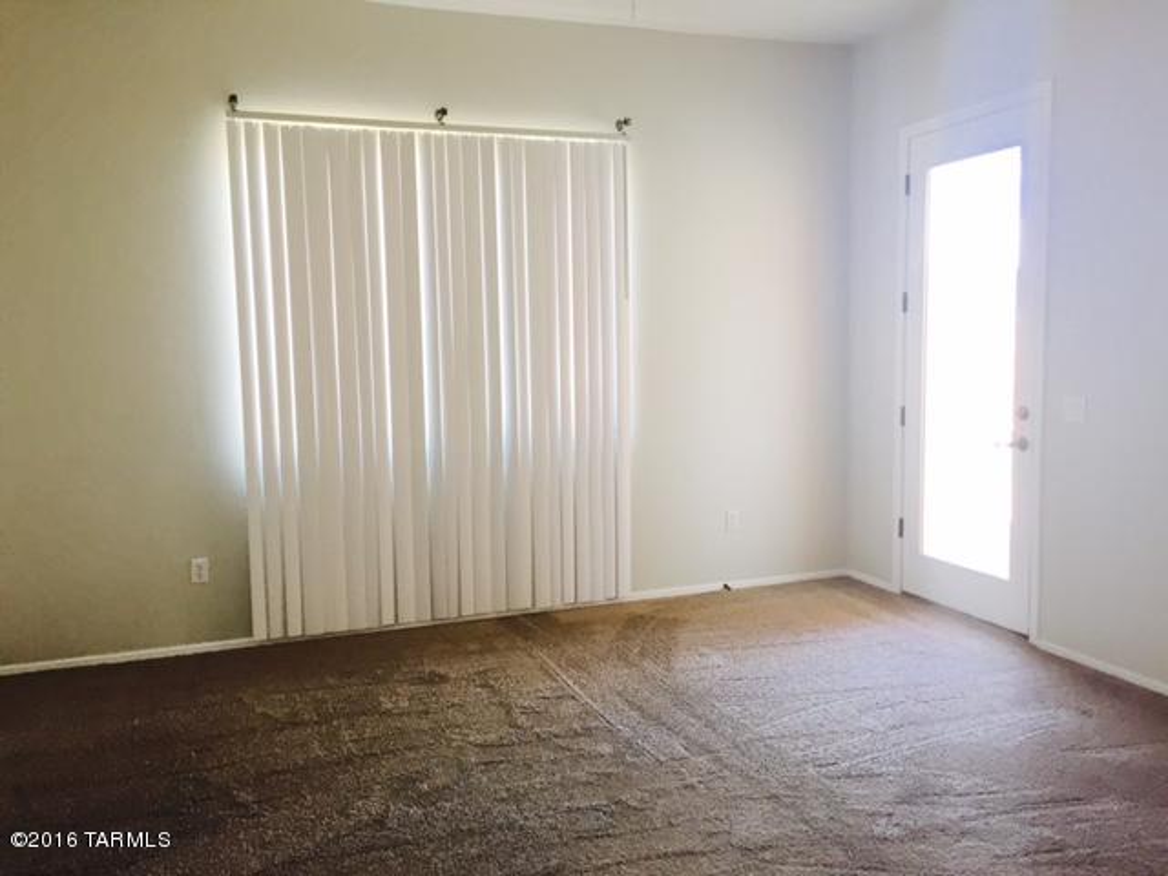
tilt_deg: -5.2
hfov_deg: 61.7
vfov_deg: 48.2
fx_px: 979
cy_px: 438
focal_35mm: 29
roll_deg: +0.2
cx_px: 584
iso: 32
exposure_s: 1/30
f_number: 2.2
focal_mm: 4.15
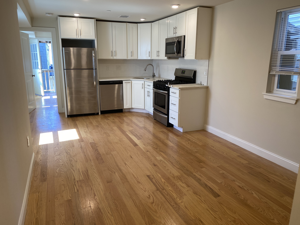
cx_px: 150
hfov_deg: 67.3
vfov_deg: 53.1
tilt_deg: -10.9
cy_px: 112
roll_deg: +0.9
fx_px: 225
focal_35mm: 26
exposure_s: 1/120
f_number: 1.8
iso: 64
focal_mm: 4.25
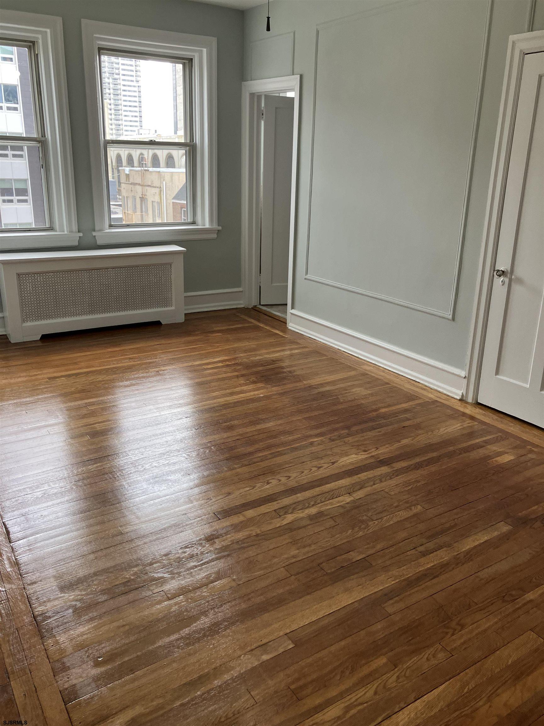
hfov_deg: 49.7
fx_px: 587
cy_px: 363
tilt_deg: -17.7
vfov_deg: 63.4
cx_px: 272
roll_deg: +0.1
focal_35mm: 28
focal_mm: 3.99
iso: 80
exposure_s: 1/120
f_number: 1.8
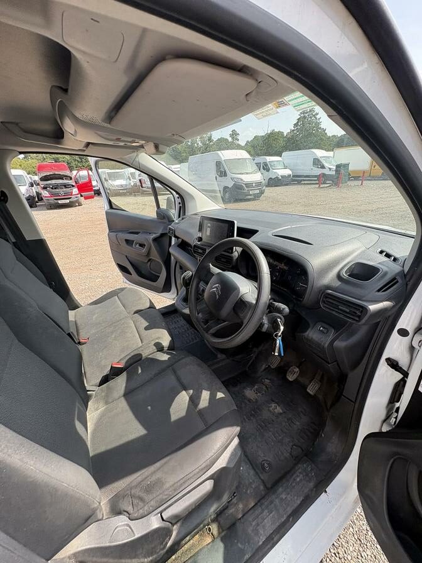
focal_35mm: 14
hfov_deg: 85.7
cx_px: 211
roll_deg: +1.8
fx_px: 228
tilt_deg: -21.1
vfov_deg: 102.1
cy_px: 282
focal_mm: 2.22
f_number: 2.2
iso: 40
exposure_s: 1/176
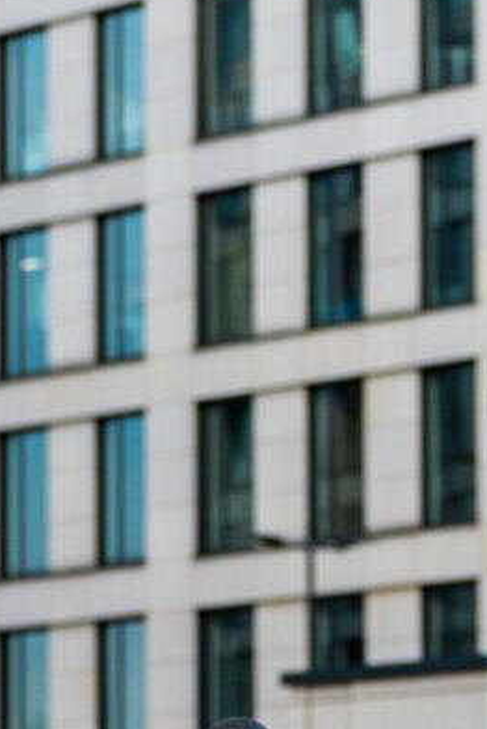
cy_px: 775
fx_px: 5286
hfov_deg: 5.2
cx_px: -192
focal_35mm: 261
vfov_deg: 7.8
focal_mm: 40
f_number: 2.8
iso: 100
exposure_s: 1/320
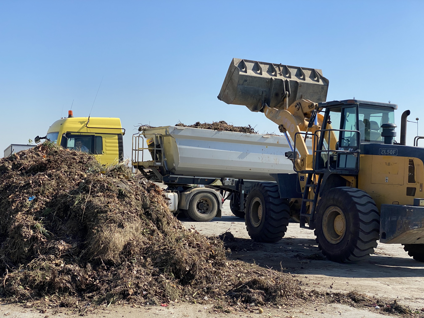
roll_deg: -1.9
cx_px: 212
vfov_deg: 28.0
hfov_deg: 36.8
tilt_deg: -0.3
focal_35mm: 52
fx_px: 637
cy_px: 159
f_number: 2
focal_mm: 6
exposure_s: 1/1845
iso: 20
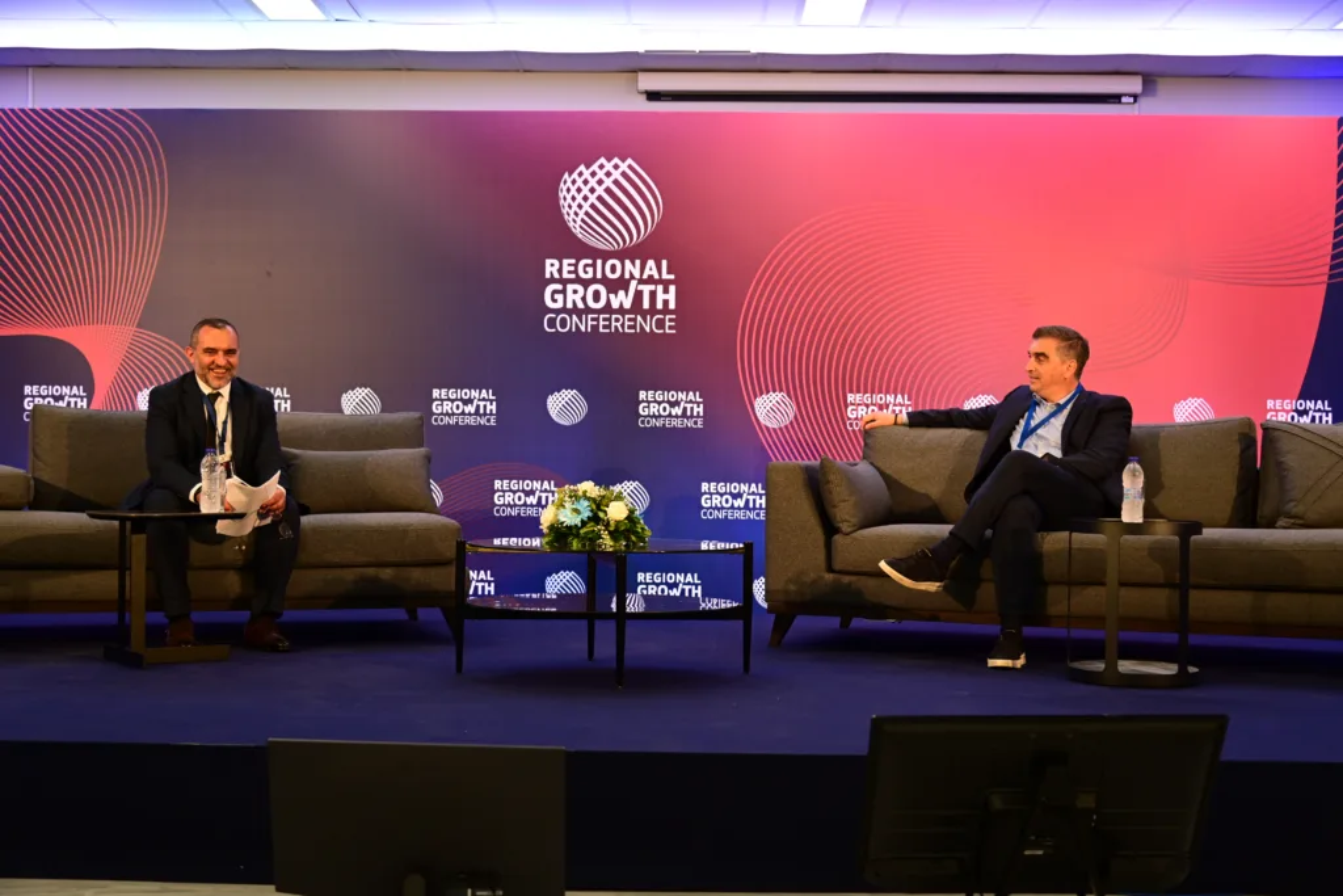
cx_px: 672
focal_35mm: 48
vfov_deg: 28.1
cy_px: 448
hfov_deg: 41.1
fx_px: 1791
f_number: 4
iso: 1000
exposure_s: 1/200
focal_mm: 48
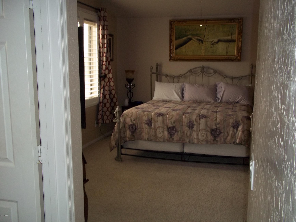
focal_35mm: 36
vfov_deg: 39.7
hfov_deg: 51.4
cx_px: 148
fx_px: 308
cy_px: 111
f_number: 3.1
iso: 160
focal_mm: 6.5
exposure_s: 1/30
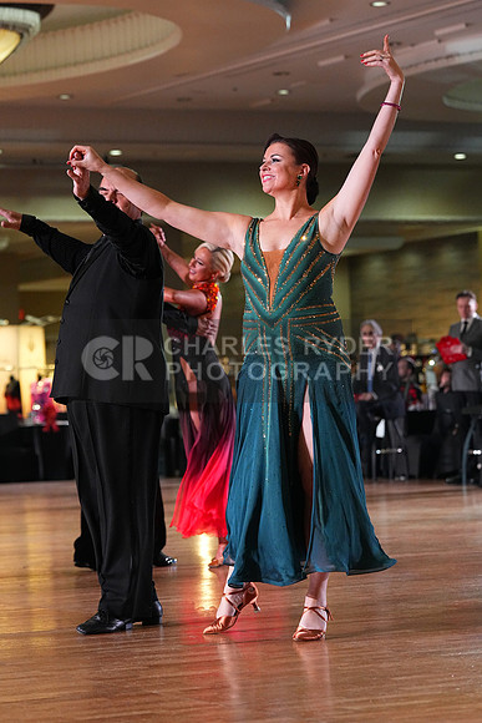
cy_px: 362
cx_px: 241
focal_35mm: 128
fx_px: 2569
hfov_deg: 10.7
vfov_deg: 16.0
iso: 6400
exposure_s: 1/400
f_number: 5
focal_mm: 128
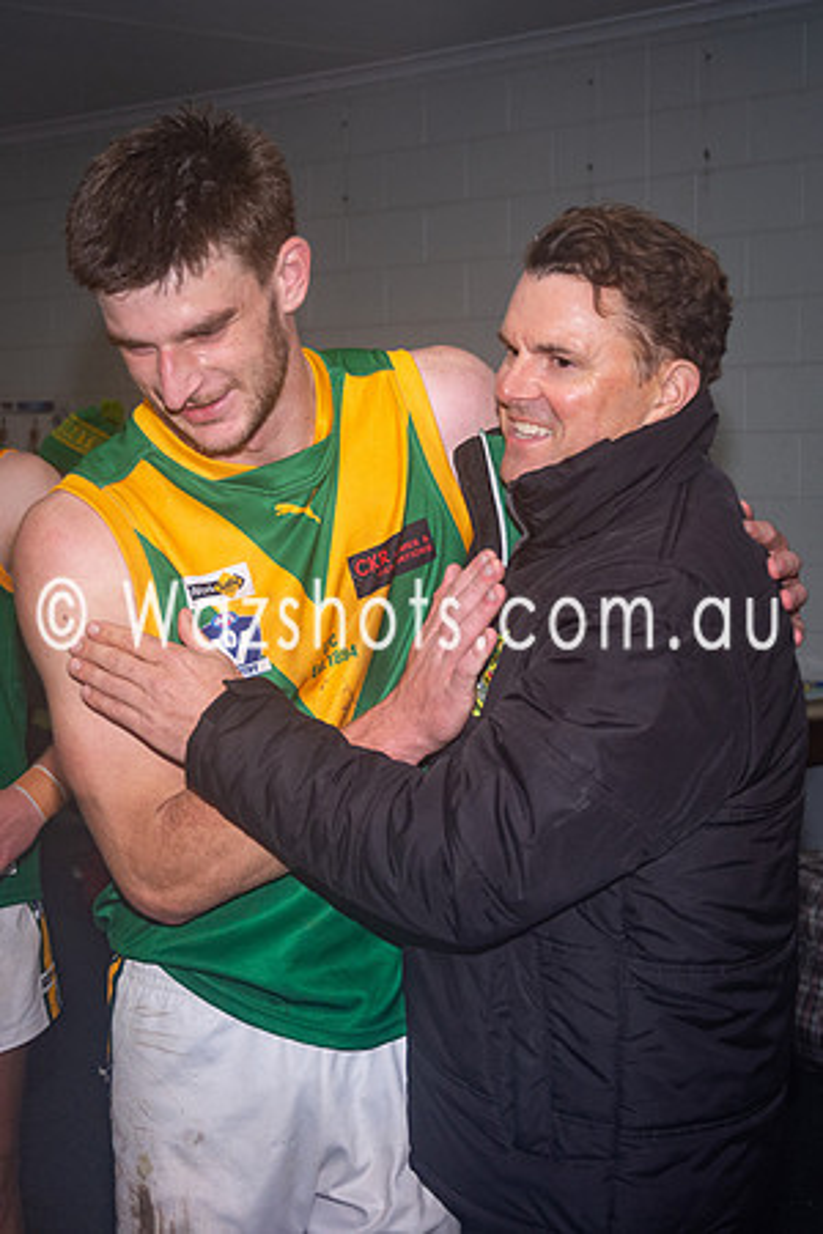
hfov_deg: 18.9
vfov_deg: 28.1
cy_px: 617
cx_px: 364
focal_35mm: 72
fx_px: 2469
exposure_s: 1/250
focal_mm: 32
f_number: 3.2
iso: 400
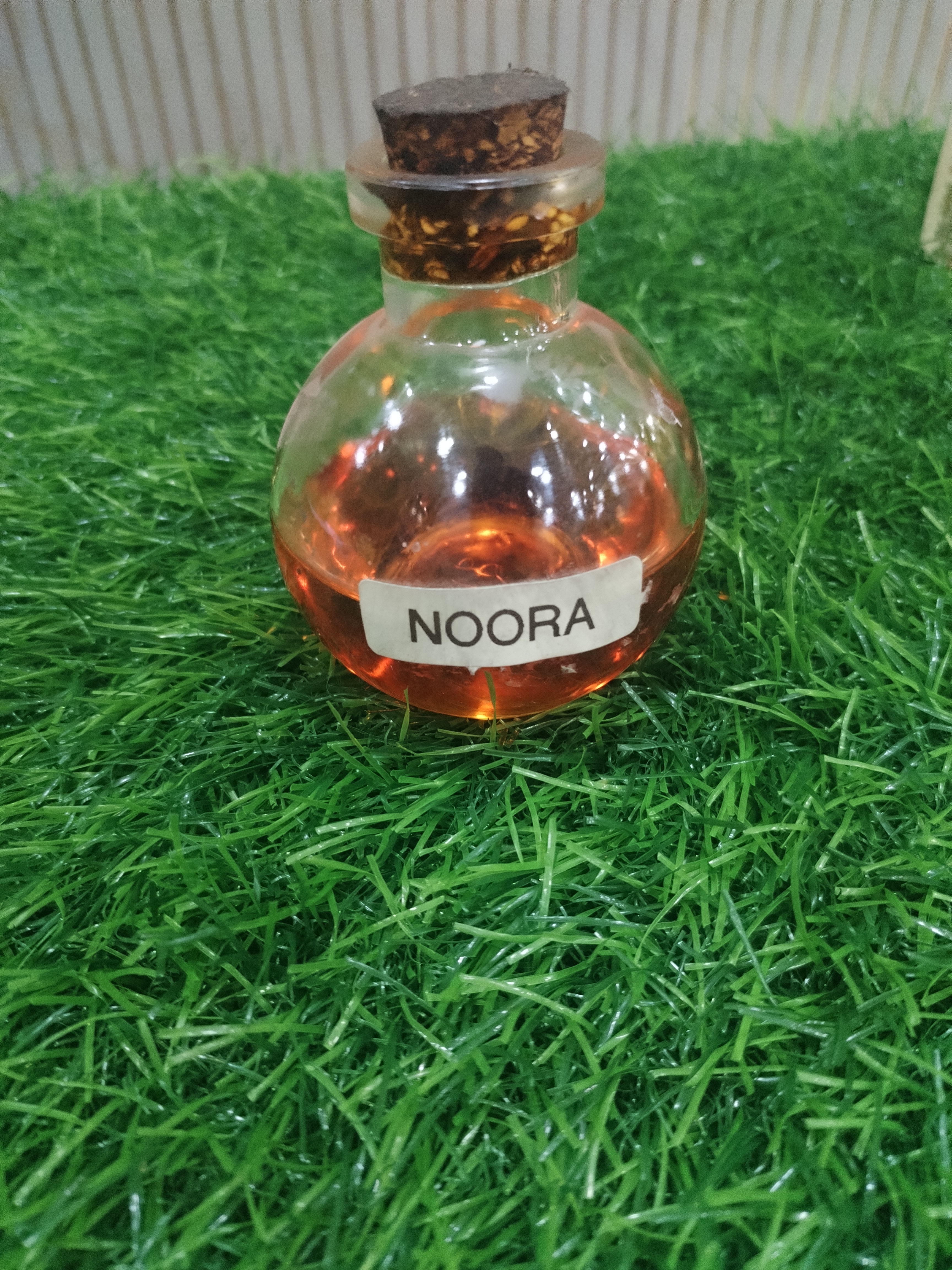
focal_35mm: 26
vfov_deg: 67.3
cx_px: 476
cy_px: 635
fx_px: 953
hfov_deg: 53.1
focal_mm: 4.75
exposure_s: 1/33.3
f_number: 1.8
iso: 726
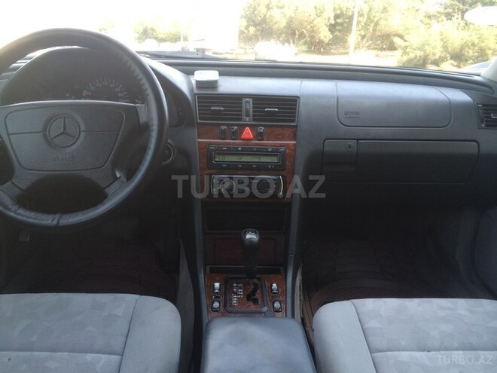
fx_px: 416
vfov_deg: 48.2
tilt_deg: -19.9
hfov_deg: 61.7
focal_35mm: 29
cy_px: 186
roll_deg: -1.5
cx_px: 248
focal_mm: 4.15
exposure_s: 1/101
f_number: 2.2
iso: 32
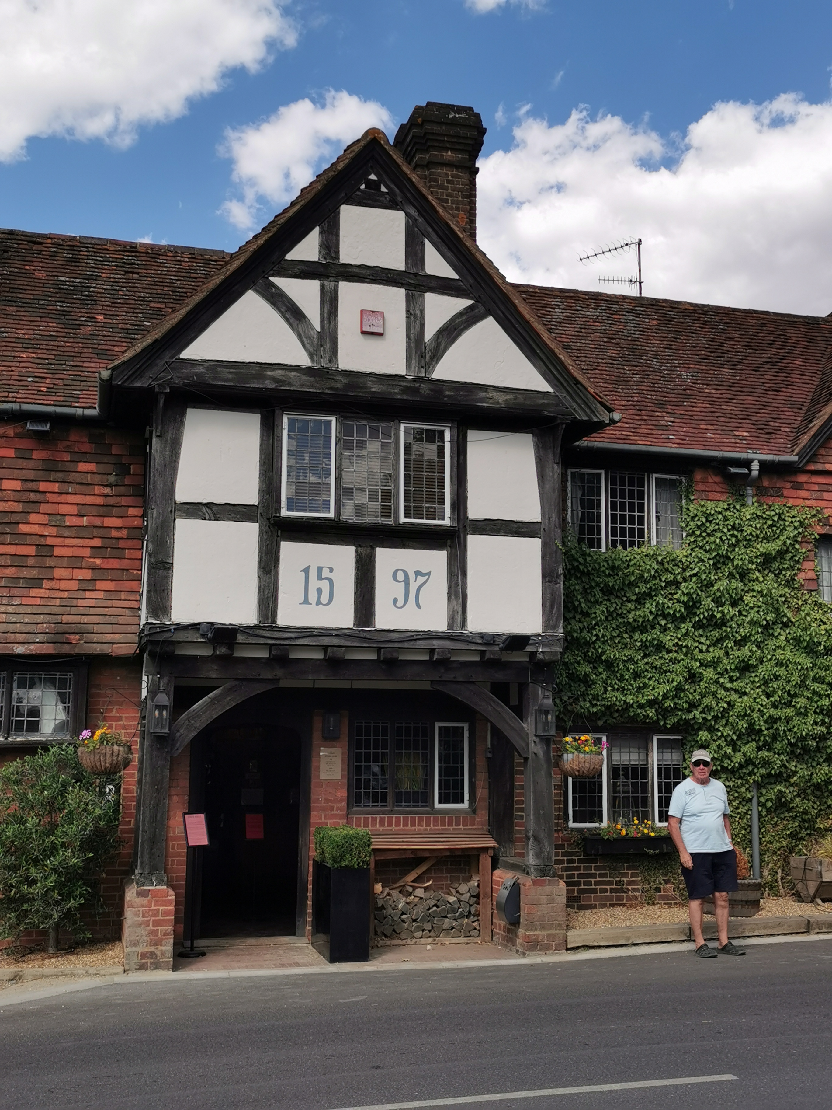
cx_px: 416
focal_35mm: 39
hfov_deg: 36.8
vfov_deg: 47.9
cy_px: 555
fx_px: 1250
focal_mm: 5.56
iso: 50
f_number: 1.6
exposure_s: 1/3534
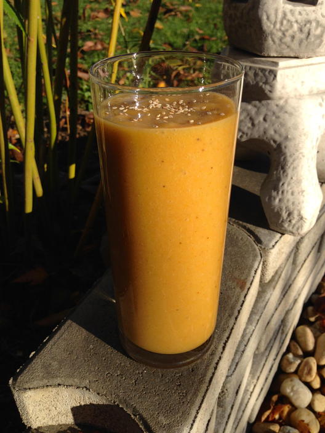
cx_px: 162
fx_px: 413
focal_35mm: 33
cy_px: 216
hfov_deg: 42.9
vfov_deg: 55.4
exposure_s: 1/1391
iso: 50
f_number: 2.4
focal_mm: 4.12
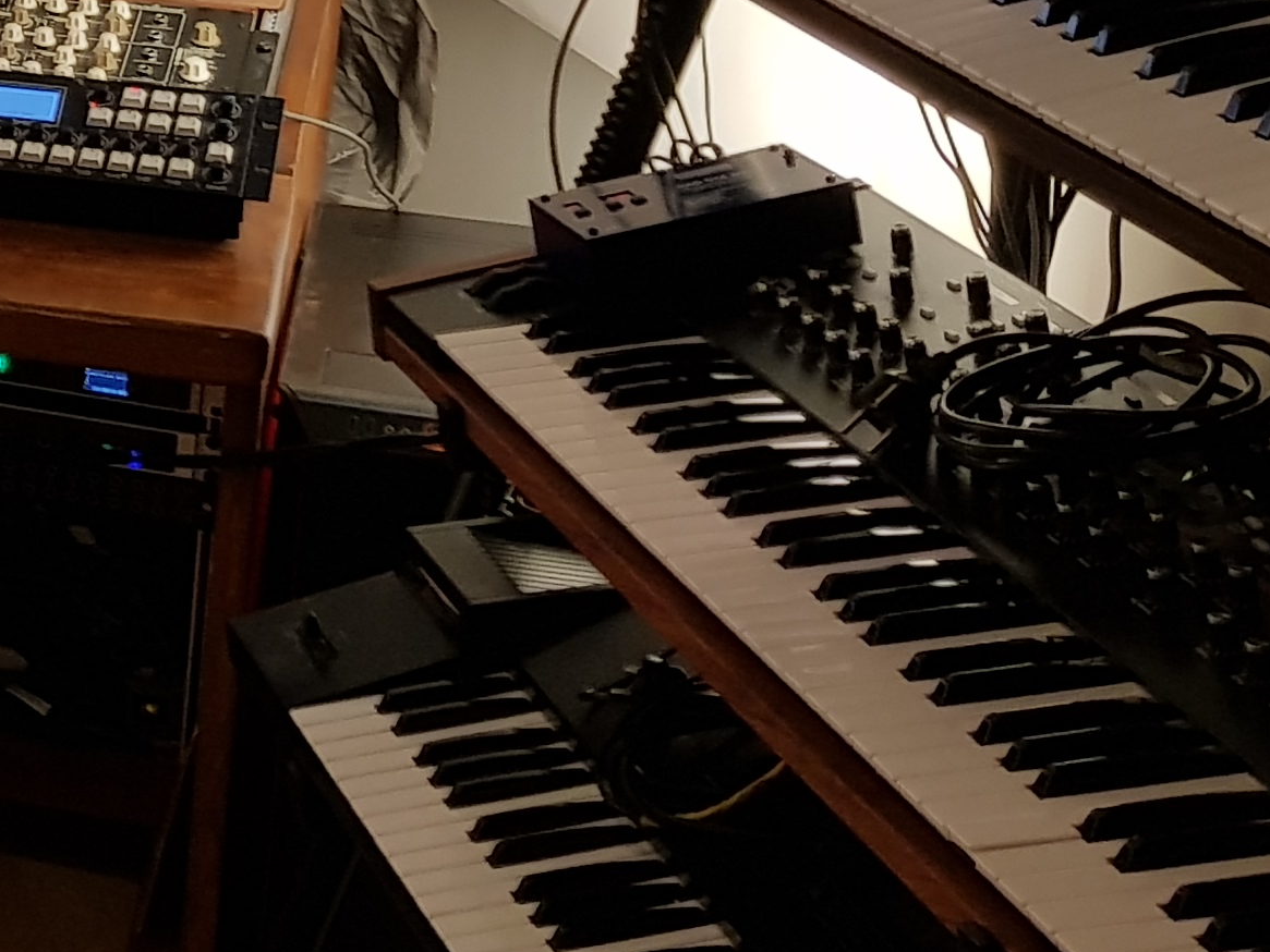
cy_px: -73
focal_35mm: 90
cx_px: -837
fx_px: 3302
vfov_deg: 16.0
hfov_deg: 18.3
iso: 100
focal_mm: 4.2
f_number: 1.7
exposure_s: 1/50
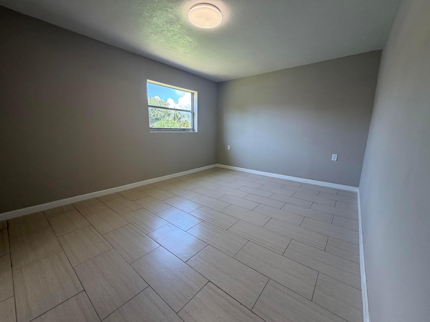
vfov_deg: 85.7
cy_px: 161
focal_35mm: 14
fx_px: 174
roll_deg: +0.5
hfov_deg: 102.1
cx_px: 215
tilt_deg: -10.2
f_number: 2.2
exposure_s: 1/120
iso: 125
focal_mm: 2.22
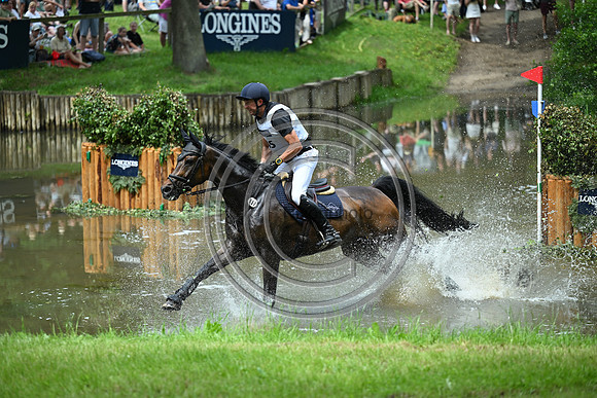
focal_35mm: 140
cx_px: 298
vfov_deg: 9.8
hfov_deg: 14.7
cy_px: 199
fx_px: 2322
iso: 250
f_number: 3.2
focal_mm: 140
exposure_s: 1/1250
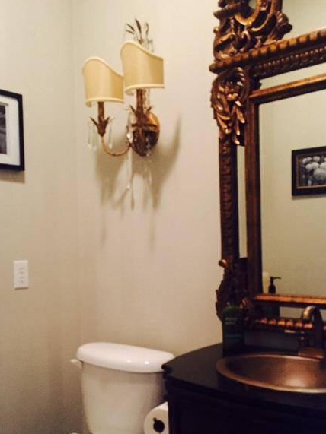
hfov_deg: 36.8
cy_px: 277
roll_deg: +1.1
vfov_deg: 47.3
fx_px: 490
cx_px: 156
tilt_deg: -1.5
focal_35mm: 39
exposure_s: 1/15
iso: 500
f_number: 2.2
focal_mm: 4.15
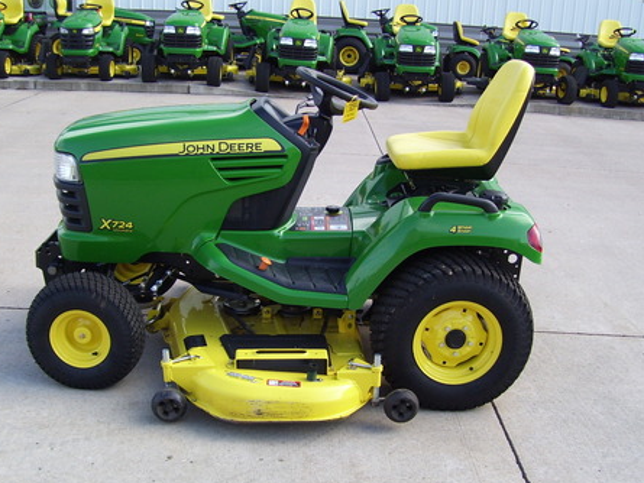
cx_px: 302
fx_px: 819
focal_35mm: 44
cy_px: 289
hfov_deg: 42.9
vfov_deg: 32.8
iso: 80
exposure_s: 1/350
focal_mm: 6
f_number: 2.7
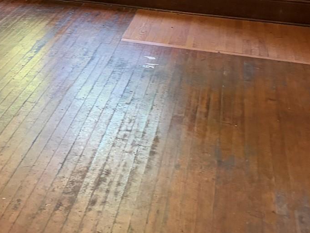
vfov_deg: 17.7
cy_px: -73
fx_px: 698
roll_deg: +0.3
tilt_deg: -7.6
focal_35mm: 78
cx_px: -39
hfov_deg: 23.3
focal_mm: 5.96
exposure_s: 1/60
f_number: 1.6
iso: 250
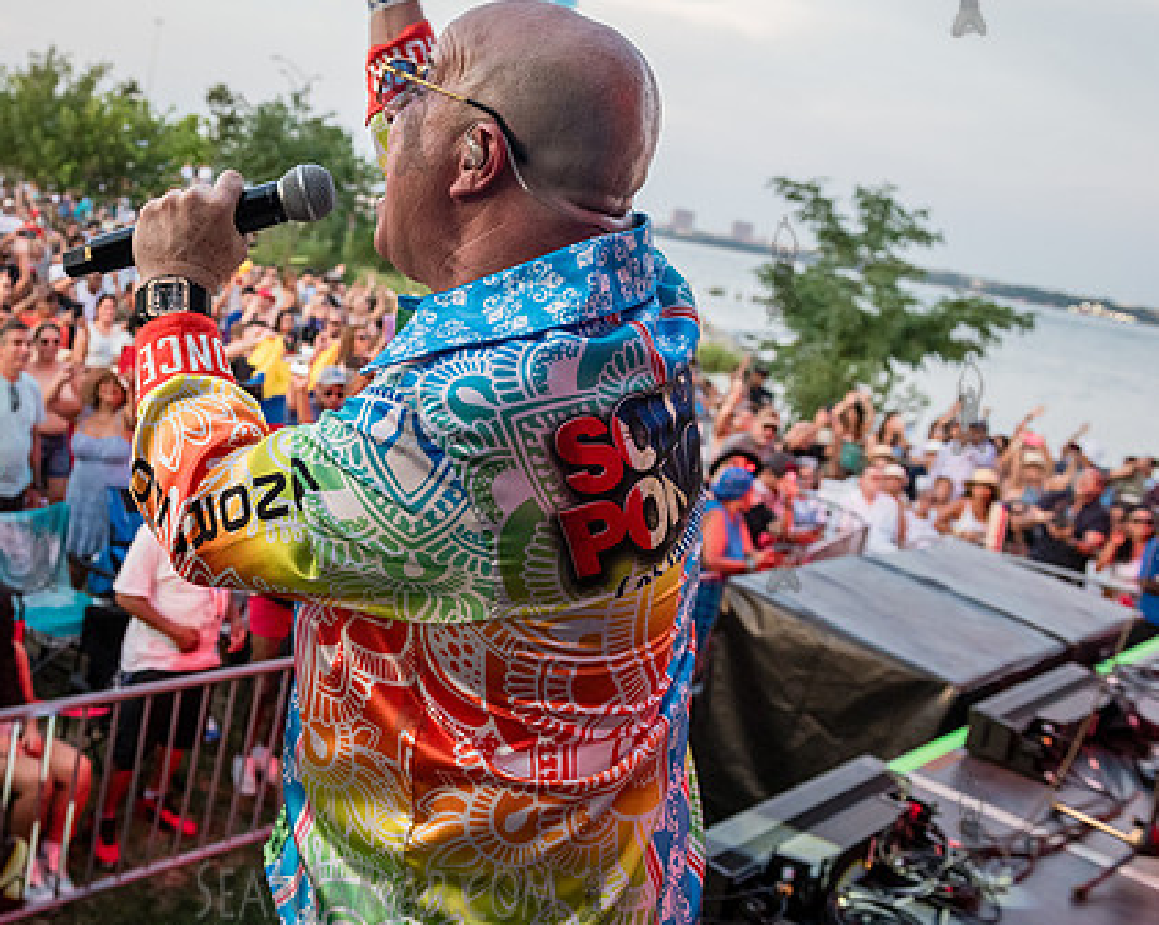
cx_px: 295
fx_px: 1371
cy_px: 395
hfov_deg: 44.4
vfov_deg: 37.2
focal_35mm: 40
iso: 2000
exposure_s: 1/500
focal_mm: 27
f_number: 4
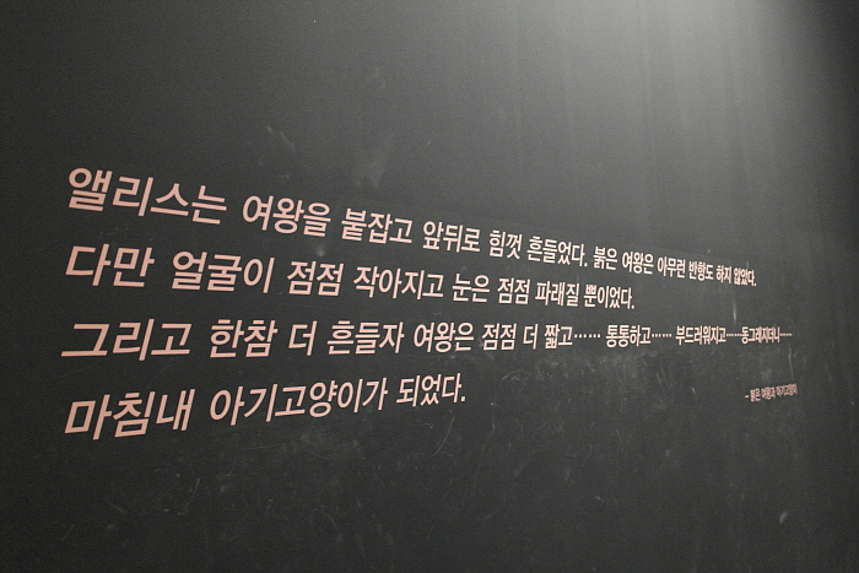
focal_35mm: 30
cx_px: 430
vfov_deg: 43.6
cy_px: 286
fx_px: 716
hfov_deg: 61.9
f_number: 3.5
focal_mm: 20
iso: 1600
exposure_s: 1/6
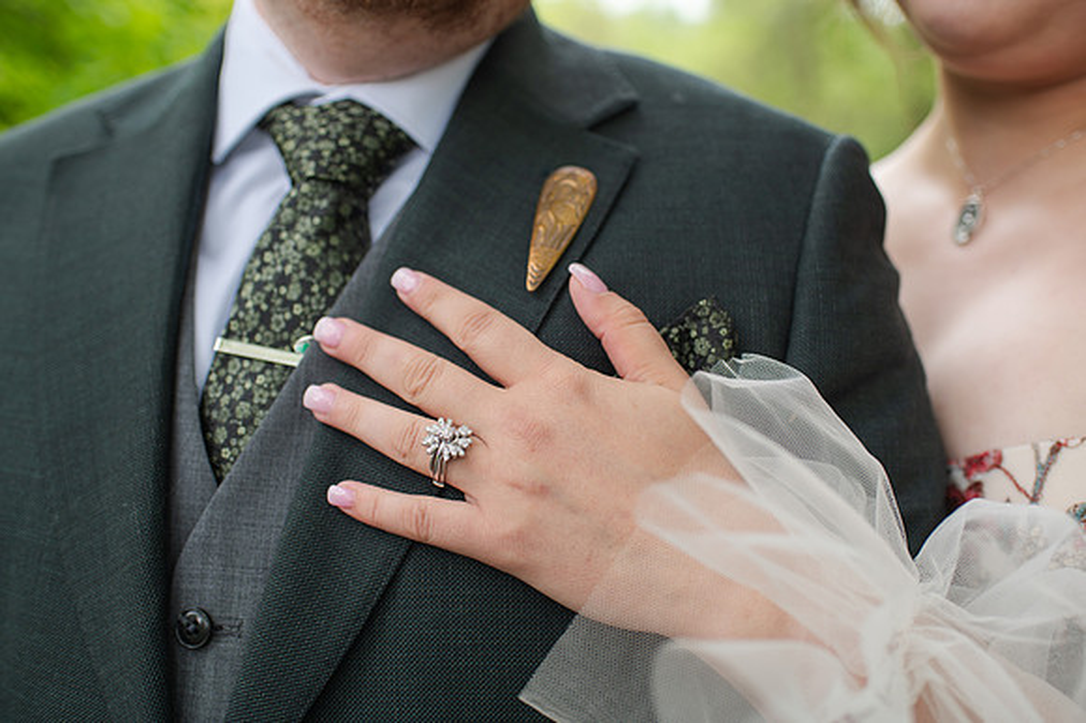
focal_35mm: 35
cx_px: 543
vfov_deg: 37.8
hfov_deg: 54.5
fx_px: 1055
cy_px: 362
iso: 140
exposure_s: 1/320
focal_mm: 35
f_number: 3.2
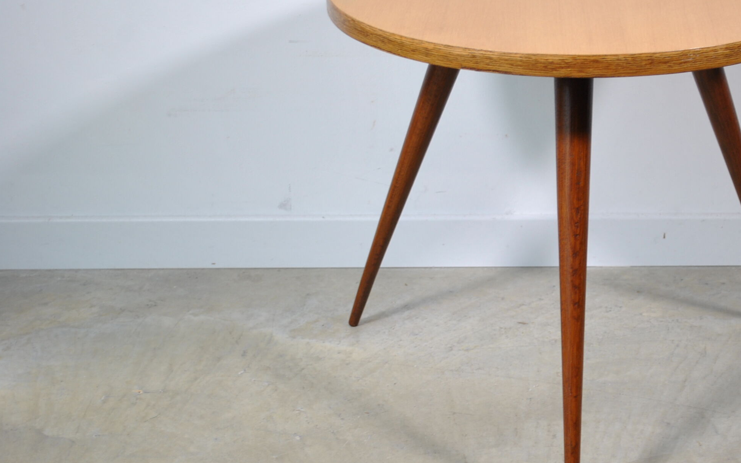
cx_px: 550
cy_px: 235
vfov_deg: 16.4
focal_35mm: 80
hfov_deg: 25.6
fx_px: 1611
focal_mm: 35
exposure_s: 1/30
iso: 200
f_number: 5
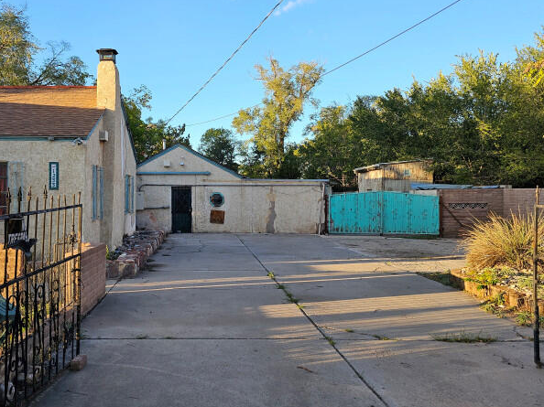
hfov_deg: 57.7
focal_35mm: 31
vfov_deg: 45.4
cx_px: 208
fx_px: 487
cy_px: 198
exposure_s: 1/180
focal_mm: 6.3
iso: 16
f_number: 1.7
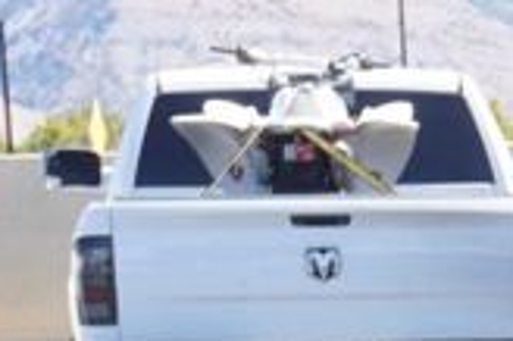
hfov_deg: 7.3
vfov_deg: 5.3
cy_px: 770
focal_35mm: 253
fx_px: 3603
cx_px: 1523
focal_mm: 27
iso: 100
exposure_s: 1/125
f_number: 6.3
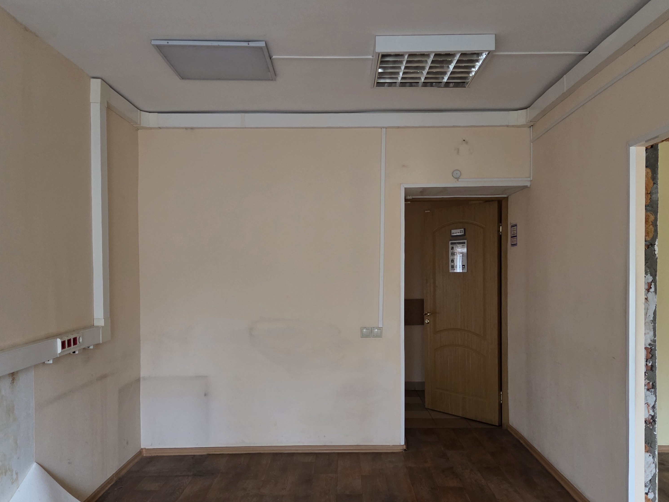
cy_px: 290
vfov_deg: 45.3
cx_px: 342
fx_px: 599
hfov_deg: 58.3
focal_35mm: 31
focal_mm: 5.4
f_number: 1.8
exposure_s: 1/100
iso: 1250
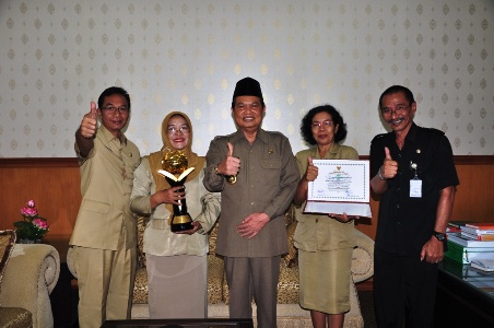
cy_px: 164
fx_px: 432
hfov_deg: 59.6
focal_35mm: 32
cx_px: 247
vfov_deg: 41.6
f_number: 3.8
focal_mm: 21
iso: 200
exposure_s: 1/50
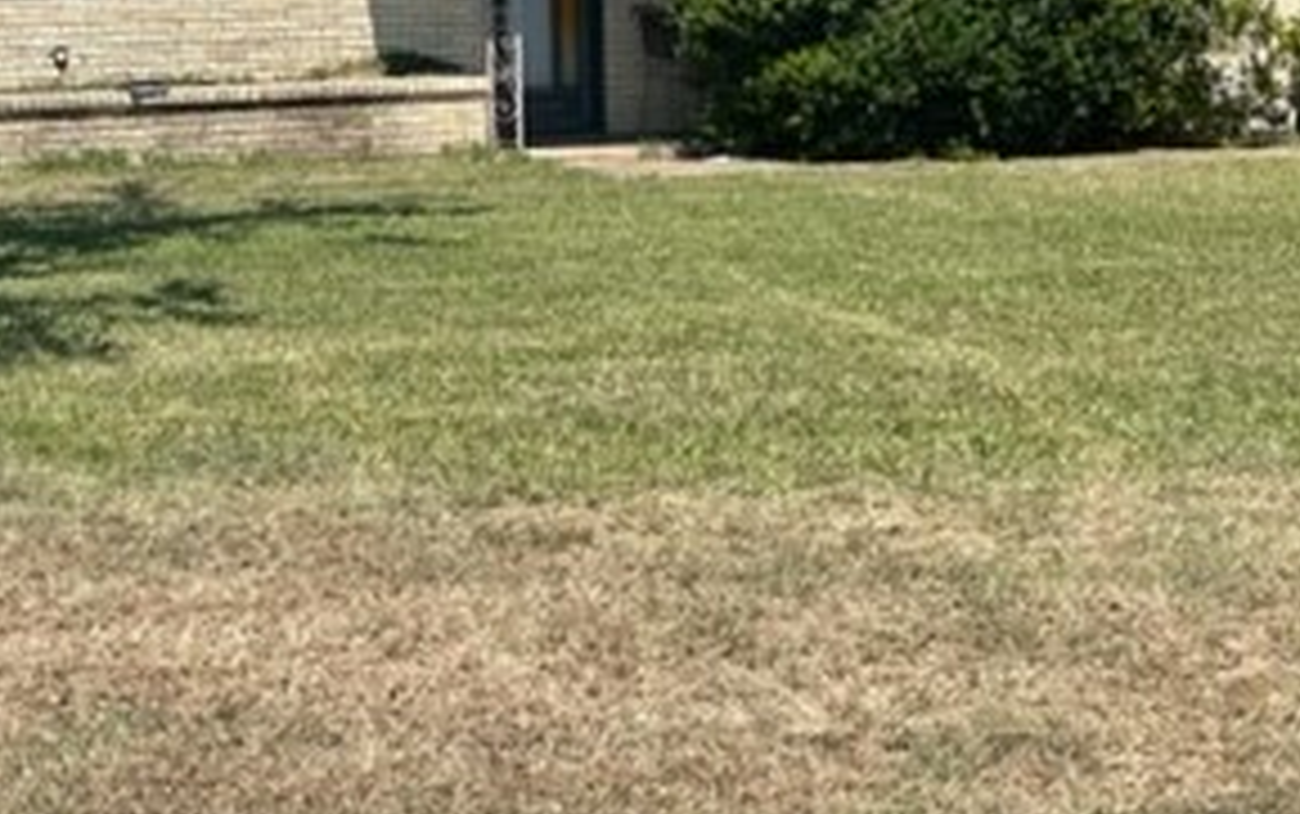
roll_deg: +0.1
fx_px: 2162
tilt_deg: +1.7
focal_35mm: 61
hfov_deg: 33.1
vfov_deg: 20.6
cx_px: 418
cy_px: -9
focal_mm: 4.2
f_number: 1.6
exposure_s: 1/3509
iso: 32
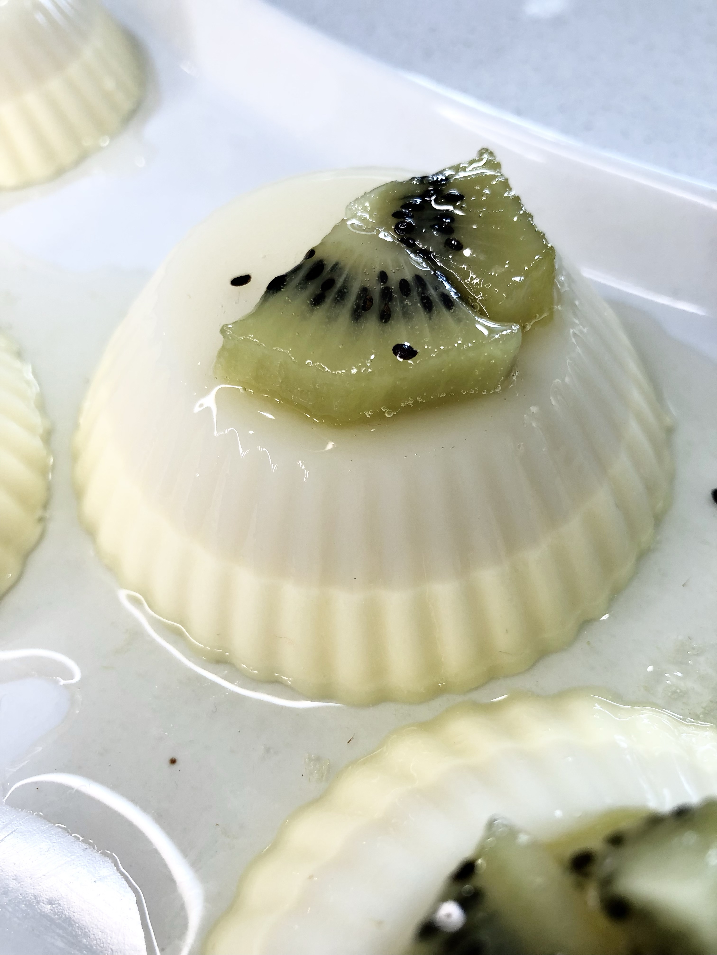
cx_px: 358
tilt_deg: -54.8
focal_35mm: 28
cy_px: 478
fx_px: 773
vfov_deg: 63.4
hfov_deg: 49.7
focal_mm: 3.99
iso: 32
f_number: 1.8
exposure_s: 1/89
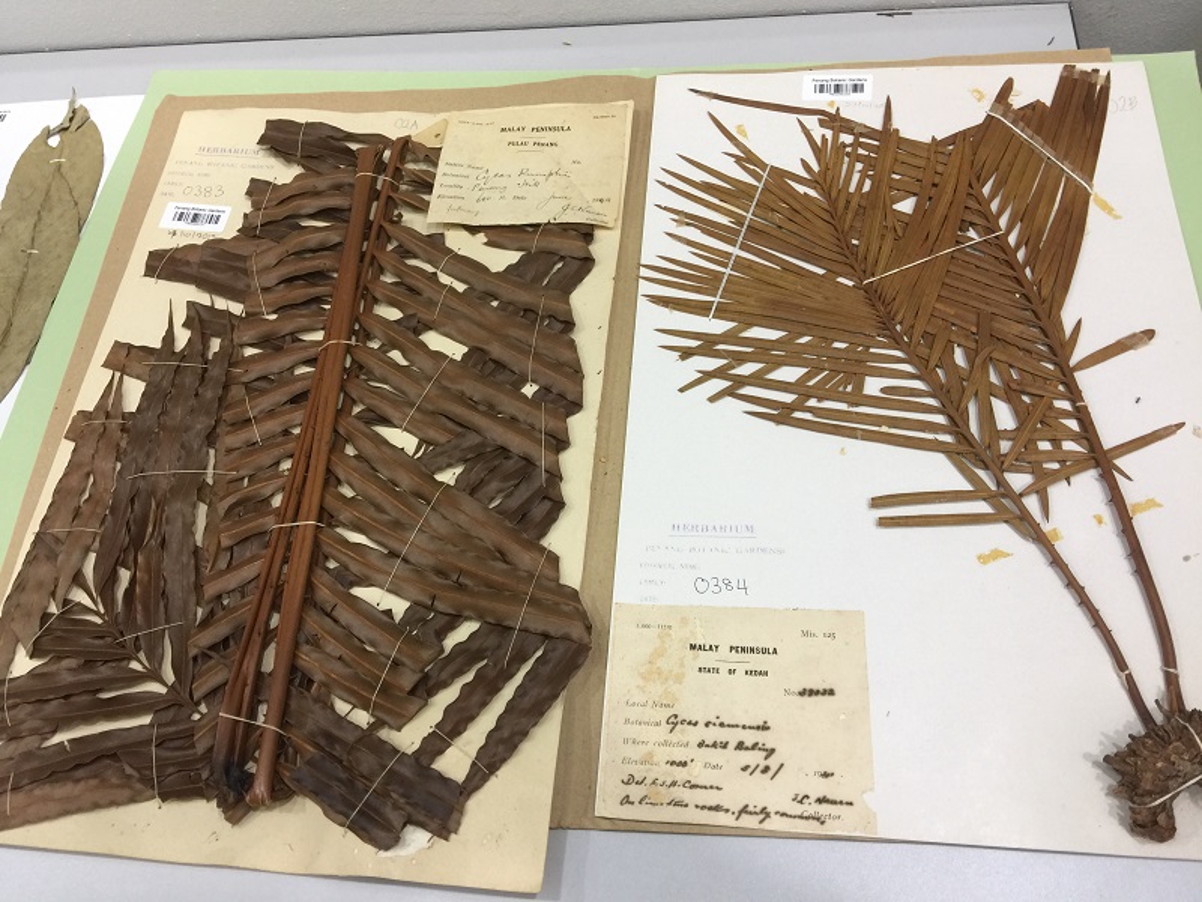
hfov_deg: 61.7
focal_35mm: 29
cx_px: 601
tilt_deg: -59.4
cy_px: 451
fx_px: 1007
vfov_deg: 48.2
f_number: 2.2
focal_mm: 4.15
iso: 40
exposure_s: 1/17
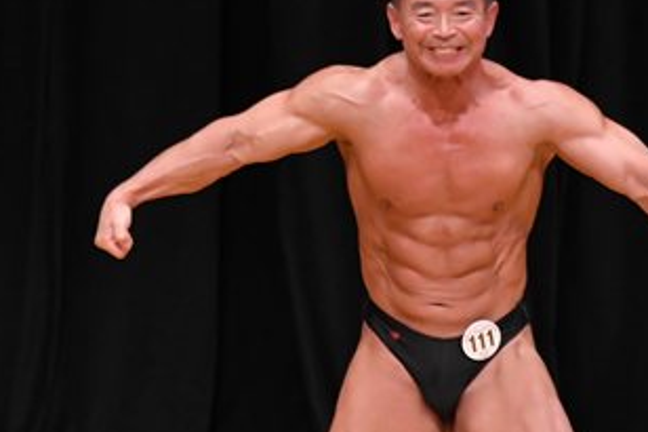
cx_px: 466
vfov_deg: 1.9
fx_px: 12881
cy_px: 384
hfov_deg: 2.9
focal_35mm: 716
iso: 3200
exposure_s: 1/400
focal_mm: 190
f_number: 5.6
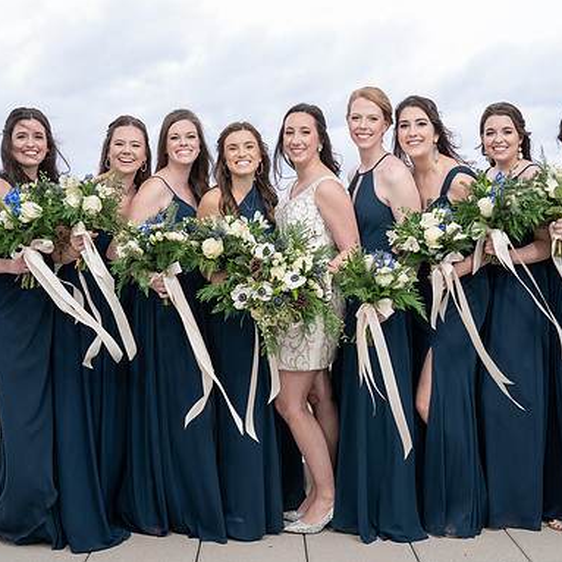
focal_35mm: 48
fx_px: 882
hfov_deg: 35.3
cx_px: 296
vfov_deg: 35.4
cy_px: 290
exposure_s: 1/250
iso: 64
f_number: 4
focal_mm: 35
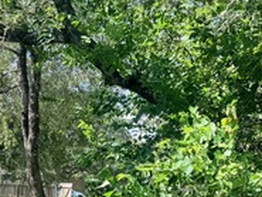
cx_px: 13
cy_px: 269
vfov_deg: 16.6
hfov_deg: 22.8
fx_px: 629
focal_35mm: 83
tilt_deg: -5.5
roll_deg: -1.2
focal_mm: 6.76
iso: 100
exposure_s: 1/1032
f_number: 1.78
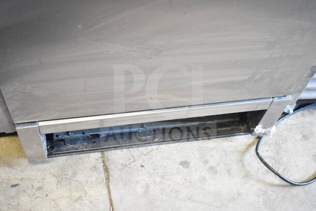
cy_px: 106
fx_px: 461
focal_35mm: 52
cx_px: 158
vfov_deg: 25.8
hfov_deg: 37.8
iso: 4500
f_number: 4.5
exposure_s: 1/60
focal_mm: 35
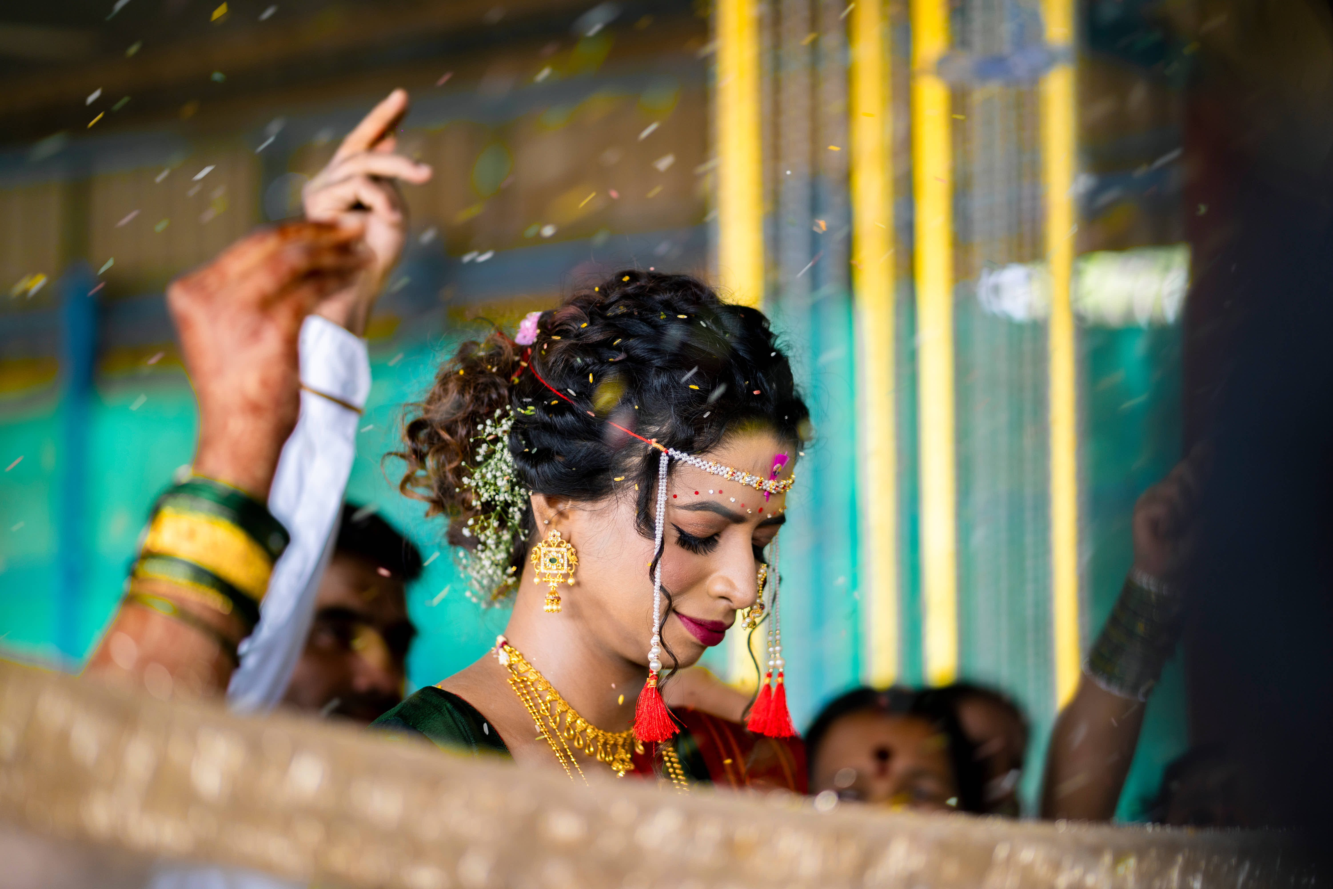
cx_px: 666
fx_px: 3147
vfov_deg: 16.1
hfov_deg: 23.9
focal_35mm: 85
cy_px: 444
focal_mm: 85
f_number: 1.8
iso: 160
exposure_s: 1/400
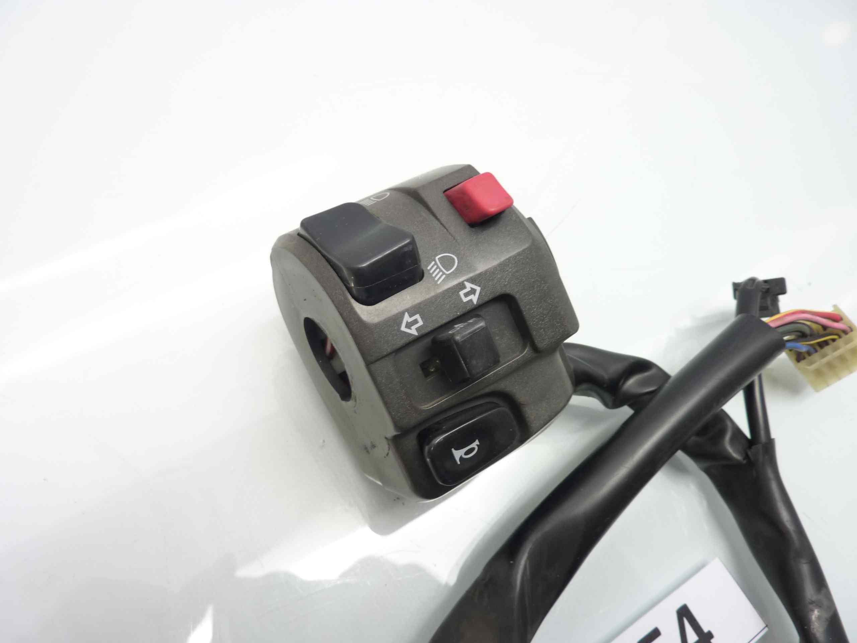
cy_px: 322
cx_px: 428
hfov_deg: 69.4
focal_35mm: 25
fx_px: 619
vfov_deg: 54.9
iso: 125
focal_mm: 4.1
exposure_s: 1/10
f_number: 3.3
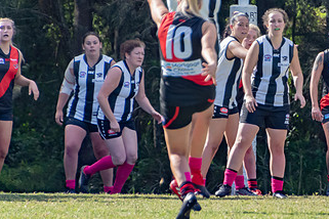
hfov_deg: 1.5
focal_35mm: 1350
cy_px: 97
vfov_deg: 1.0
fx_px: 12337
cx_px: 249
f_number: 6.3
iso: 800
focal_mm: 400
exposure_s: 1/1600
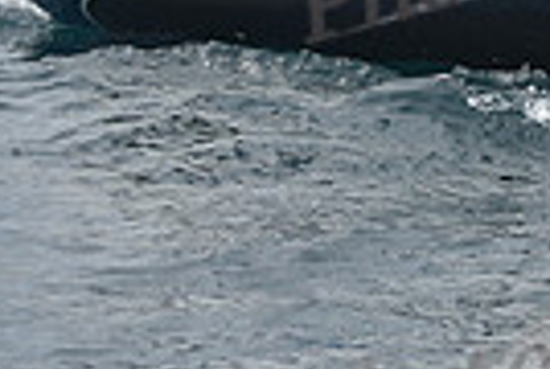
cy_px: -334
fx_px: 4624
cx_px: 1092
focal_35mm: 302
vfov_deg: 4.5
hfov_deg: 6.6
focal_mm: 70
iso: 250
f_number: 9
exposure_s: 1/800
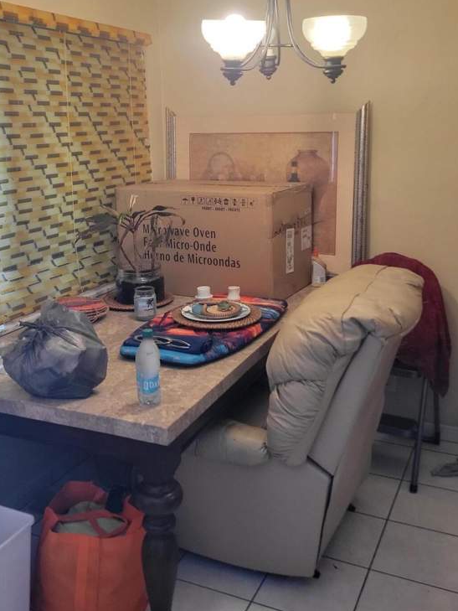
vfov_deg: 48.8
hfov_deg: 37.7
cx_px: 220
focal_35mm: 38
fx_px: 670
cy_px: 256
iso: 200
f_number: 1.8
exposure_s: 1/120
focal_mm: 5.4
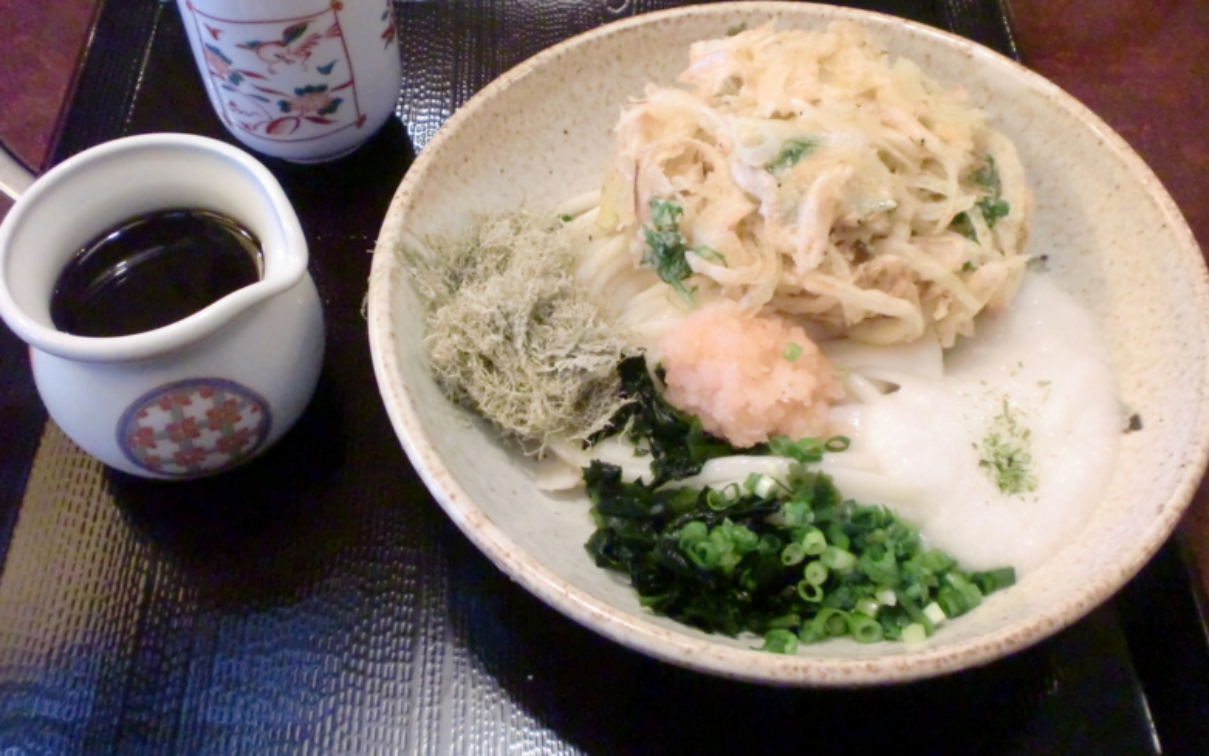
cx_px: 599
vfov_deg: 33.5
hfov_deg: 51.5
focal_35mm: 38
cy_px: 318
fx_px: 1252
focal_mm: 6.3
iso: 1000
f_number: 3.1
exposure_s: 1/60
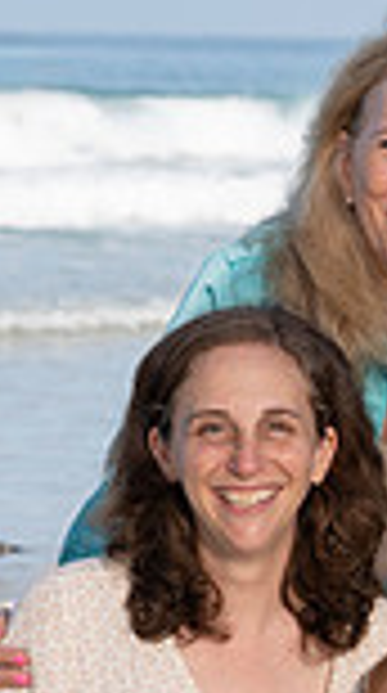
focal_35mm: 340
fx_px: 6237
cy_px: 749
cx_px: 500
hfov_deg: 3.5
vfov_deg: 6.3
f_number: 7.1
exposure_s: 1/250
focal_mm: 86
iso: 160
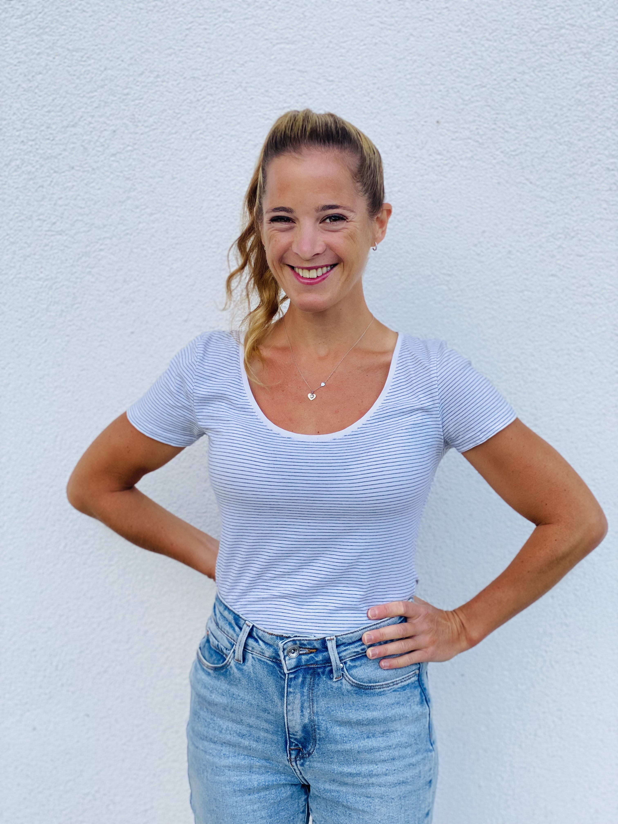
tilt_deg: -9.4
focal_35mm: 52
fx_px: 1238
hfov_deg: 28.0
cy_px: 412
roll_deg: -0.5
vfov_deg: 36.8
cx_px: 309
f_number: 2
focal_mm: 6
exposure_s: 1/122
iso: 25
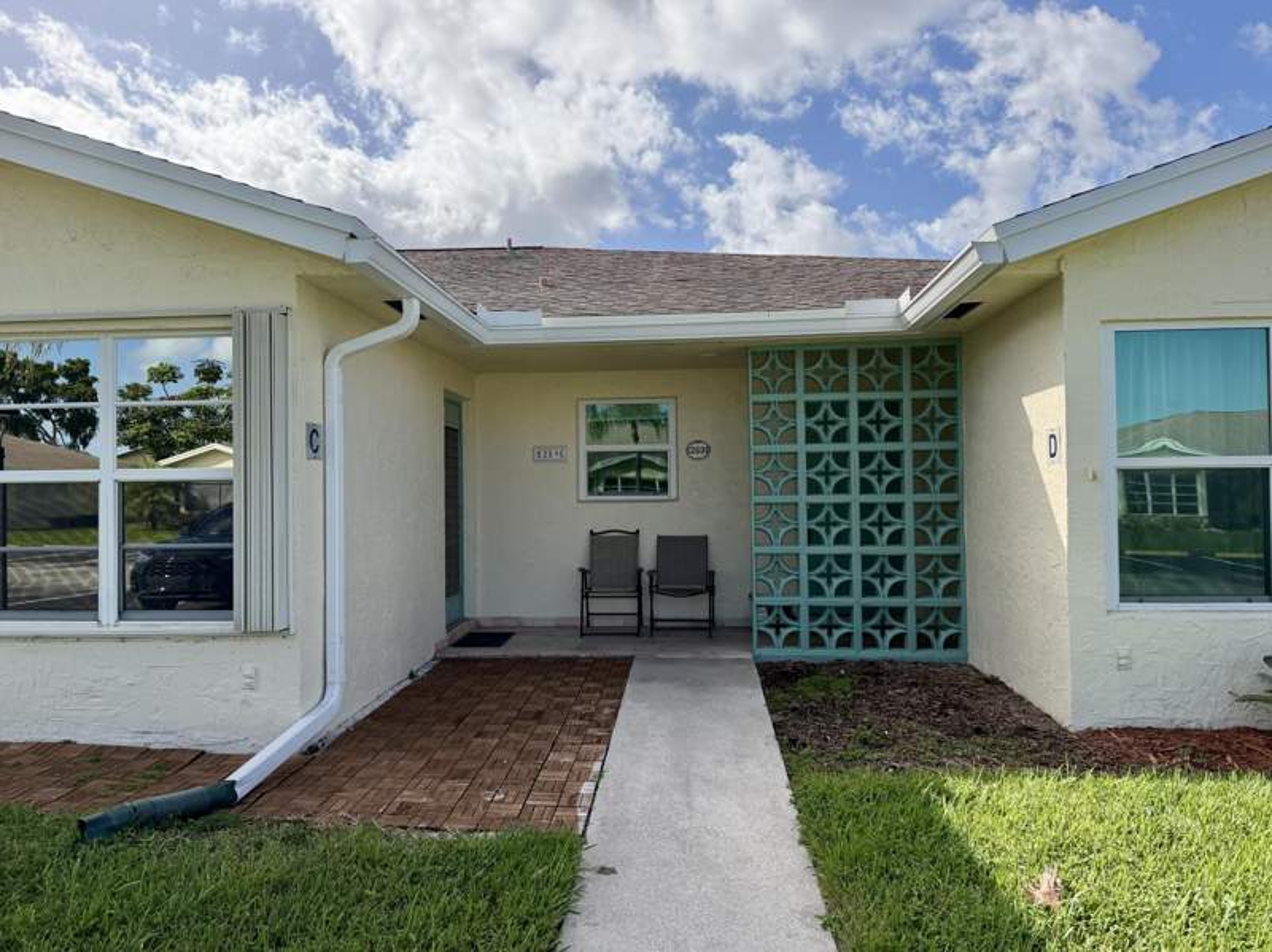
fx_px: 881
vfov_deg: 56.8
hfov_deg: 71.6
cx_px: 636
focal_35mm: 24
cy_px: 476
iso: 100
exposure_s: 1/5714
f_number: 1.78
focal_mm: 6.76
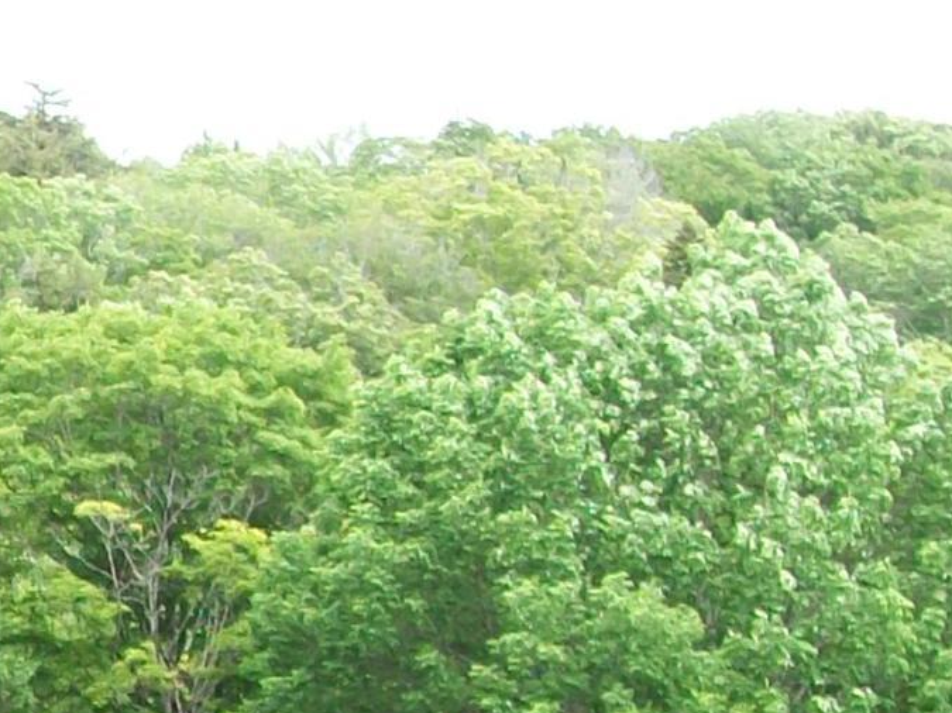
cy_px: 650
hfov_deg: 11.4
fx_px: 4399
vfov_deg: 9.2
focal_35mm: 160
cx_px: -808
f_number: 2.7
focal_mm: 6
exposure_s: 1/125
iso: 64
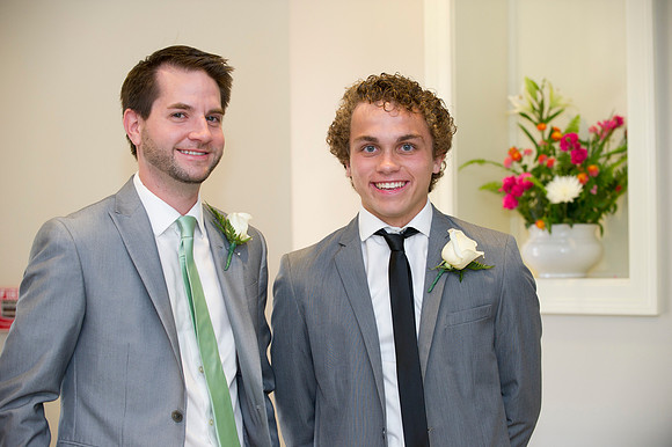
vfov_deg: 15.2
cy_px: 224
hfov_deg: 22.6
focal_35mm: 90
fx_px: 1679
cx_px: 336
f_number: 3.5
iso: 800
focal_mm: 90
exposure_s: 1/125
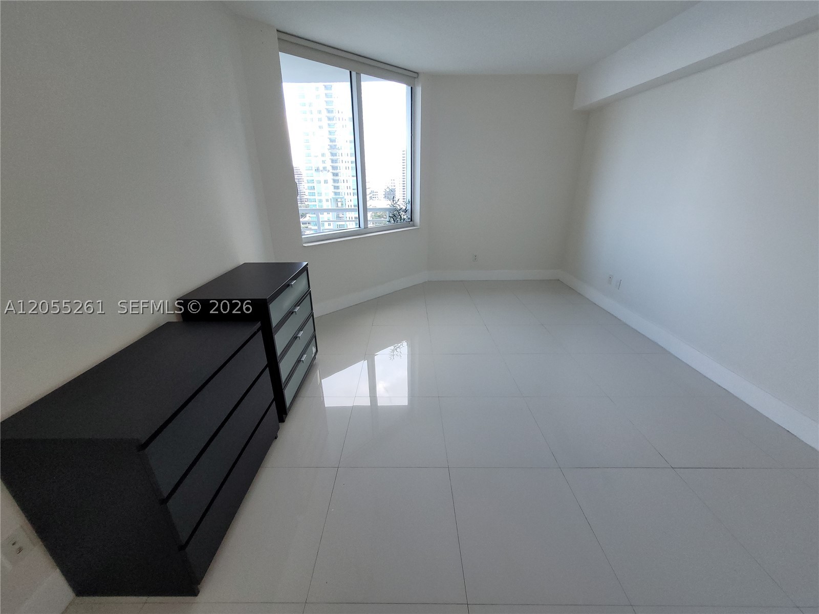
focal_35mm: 13
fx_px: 308
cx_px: 410
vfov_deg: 89.9
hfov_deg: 106.2
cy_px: 307
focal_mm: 1.74
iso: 80
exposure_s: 1/60
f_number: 2.2
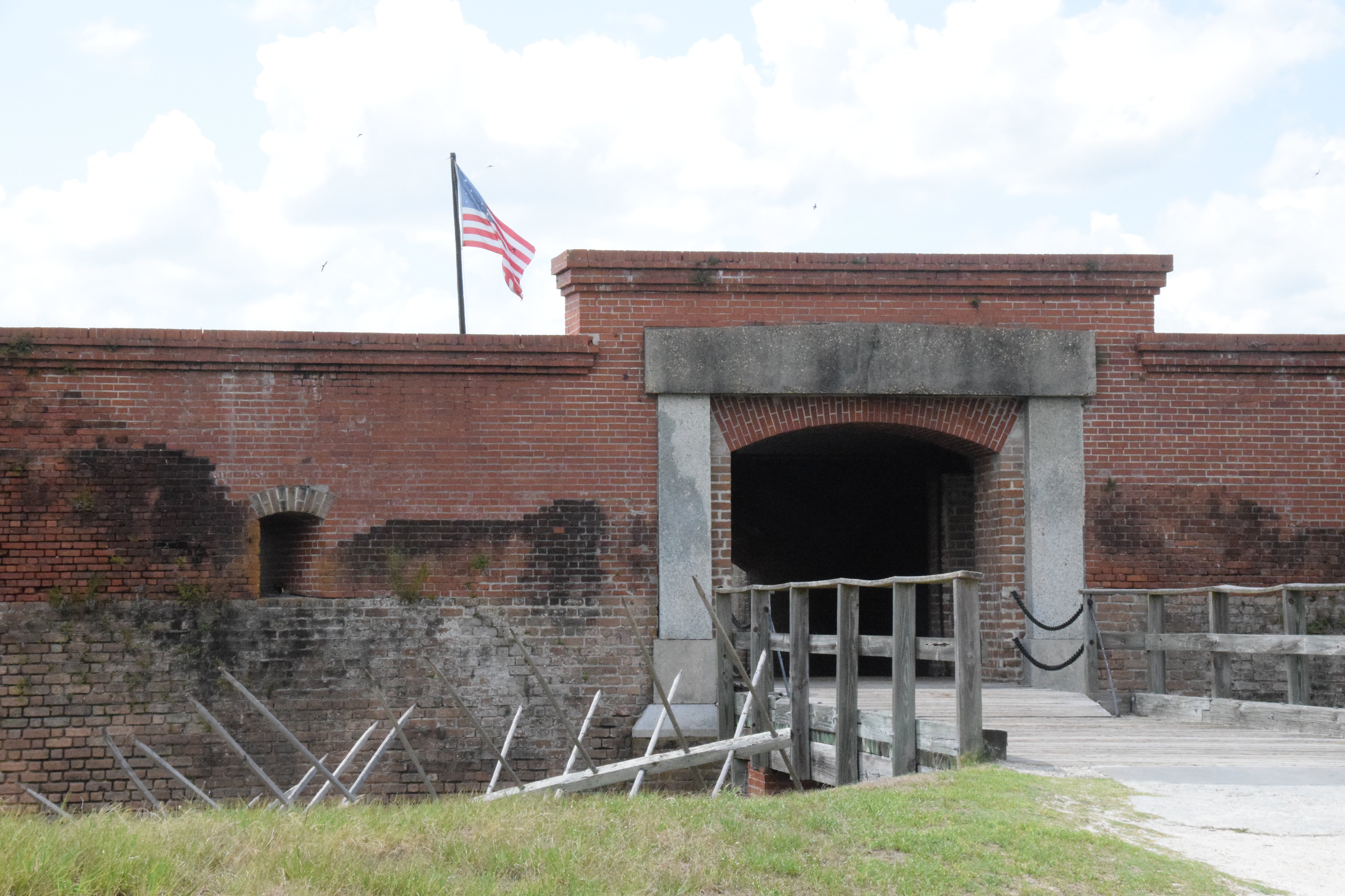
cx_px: 672
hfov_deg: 26.0
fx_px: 2914
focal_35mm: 78
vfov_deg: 17.5
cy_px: 448
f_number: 20
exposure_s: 1/1600
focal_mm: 52
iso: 6400
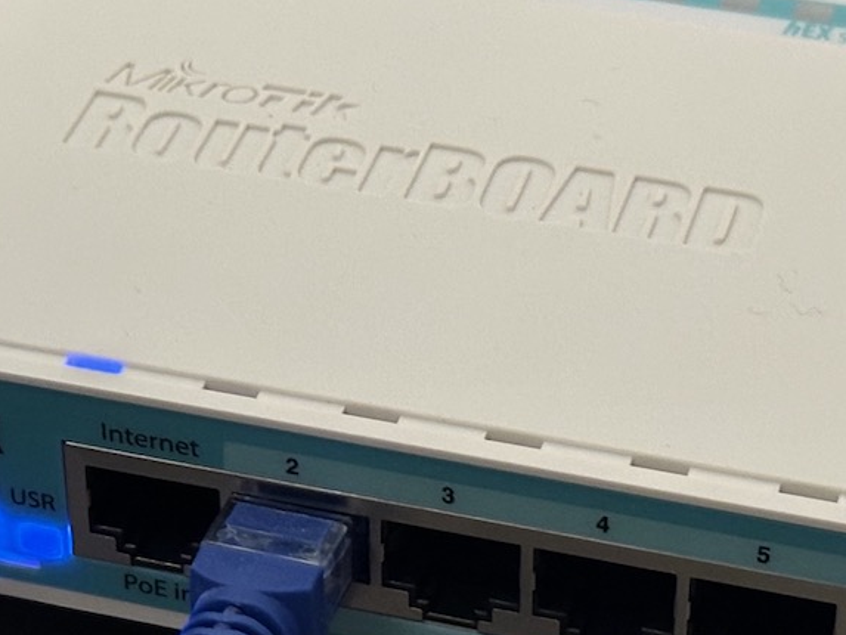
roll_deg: +0.1
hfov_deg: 14.7
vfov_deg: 11.1
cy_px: 354
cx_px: 375
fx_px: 3276
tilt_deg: -34.1
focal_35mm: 134
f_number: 1.78
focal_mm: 6.86
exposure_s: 1/25
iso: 400
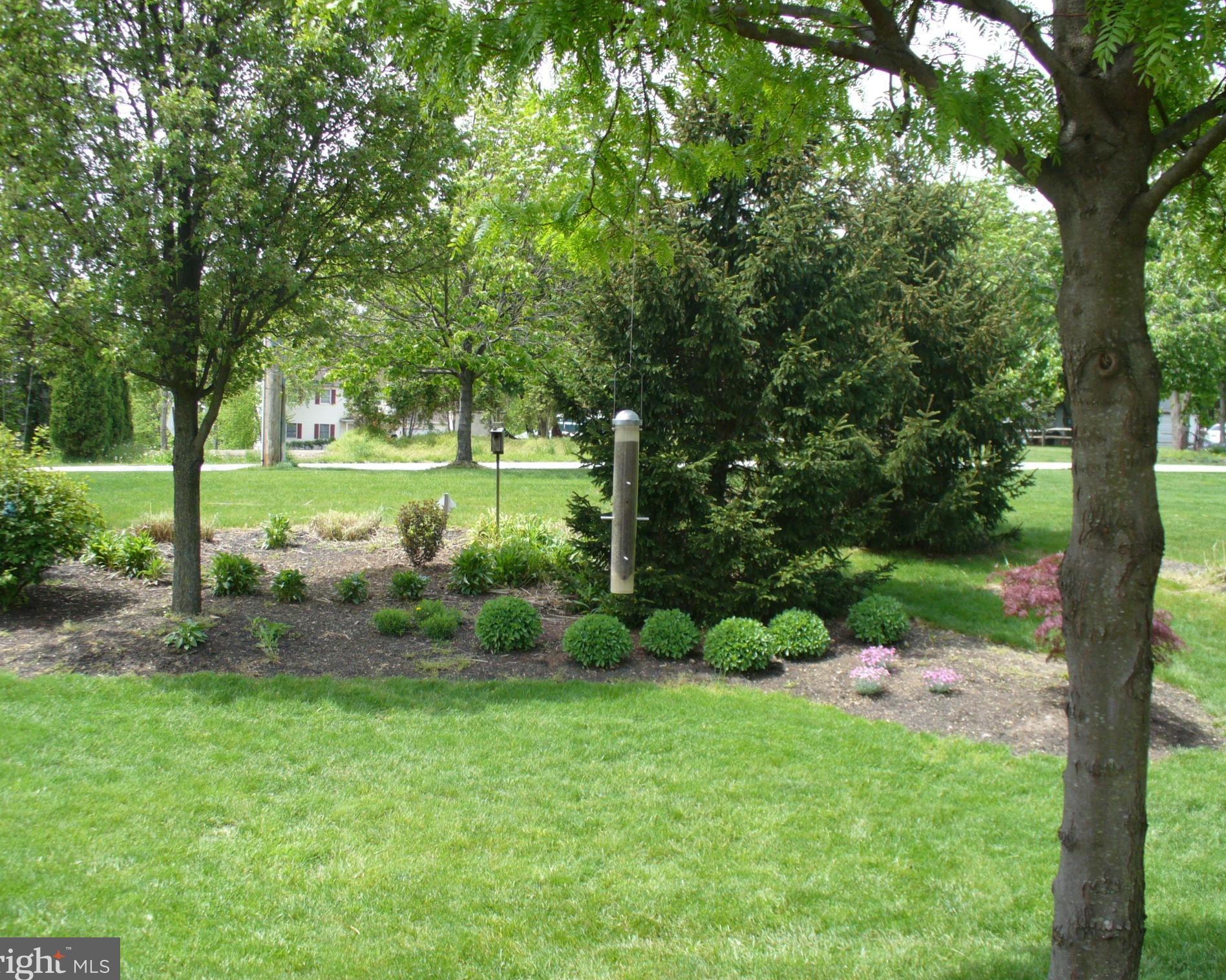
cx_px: 620
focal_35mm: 39
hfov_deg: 46.8
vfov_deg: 38.2
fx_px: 1415
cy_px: 494
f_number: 2.8
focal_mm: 6.1
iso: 80
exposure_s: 1/400
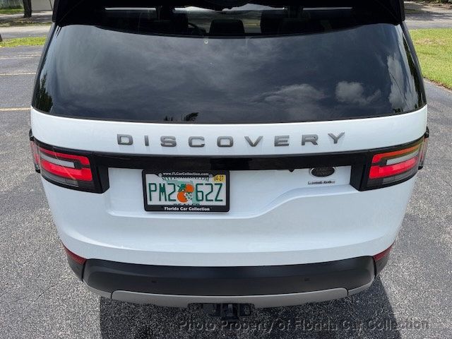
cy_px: 170
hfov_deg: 71.6
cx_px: 226
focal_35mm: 24
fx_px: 313
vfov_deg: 56.8
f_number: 1.78
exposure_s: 1/3759
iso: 80
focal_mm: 6.76
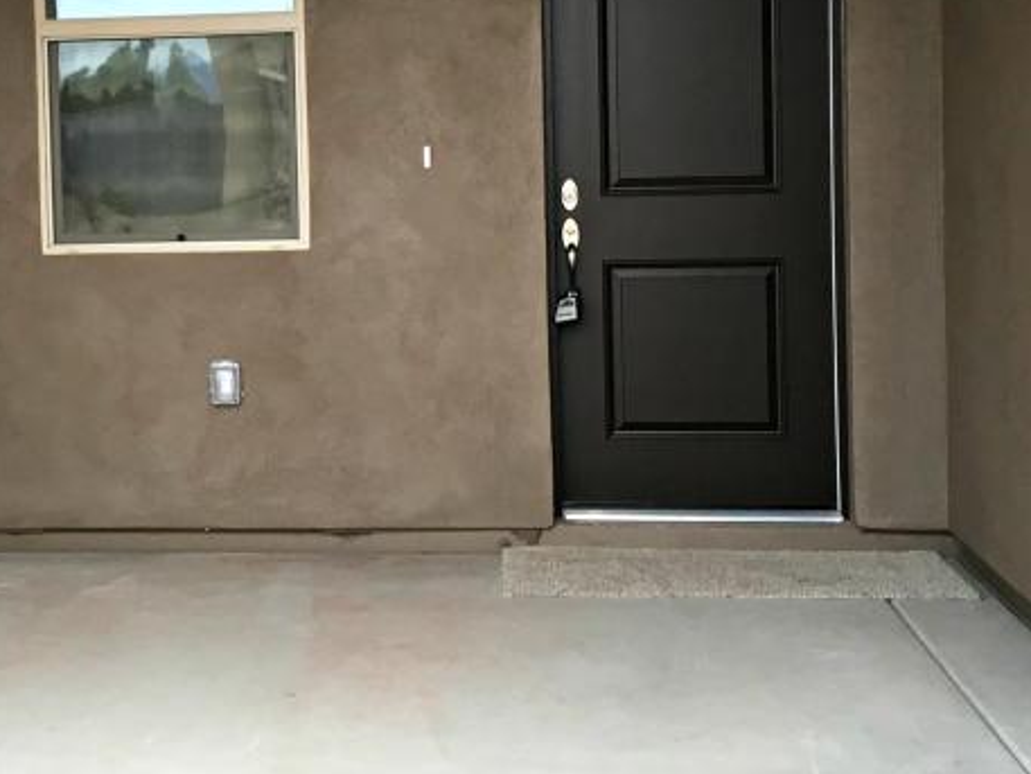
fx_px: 1936
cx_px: 205
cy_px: 201
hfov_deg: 29.1
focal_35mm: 65
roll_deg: +2.2
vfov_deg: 22.4
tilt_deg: -1.6
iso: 25
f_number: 2.2
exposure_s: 1/40
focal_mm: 4.15
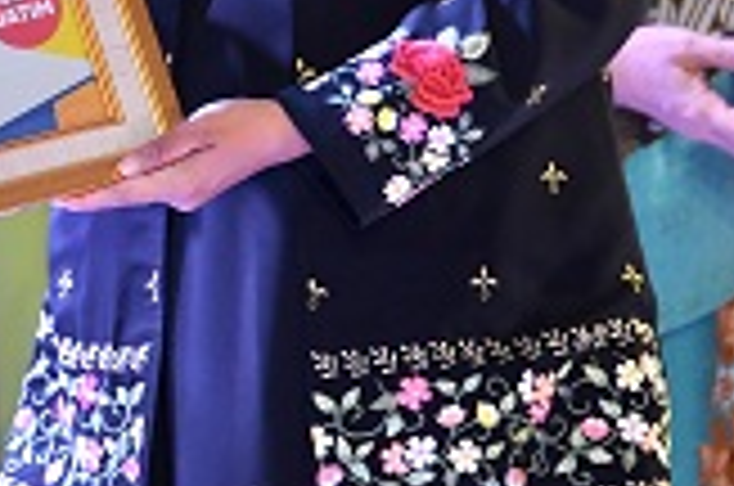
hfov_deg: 2.7
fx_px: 15302
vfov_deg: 1.8
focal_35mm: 752
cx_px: -329
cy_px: -198
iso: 1250
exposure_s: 1/250
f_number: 2.8
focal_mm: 175
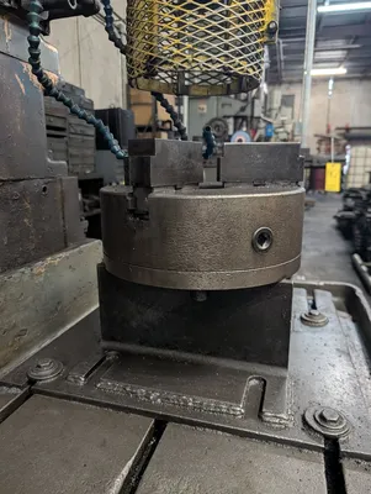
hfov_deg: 56.9
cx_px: 186
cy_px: 247
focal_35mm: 24
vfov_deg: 71.5
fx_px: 342
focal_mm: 6.9
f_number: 1.68
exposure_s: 1/120
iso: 559
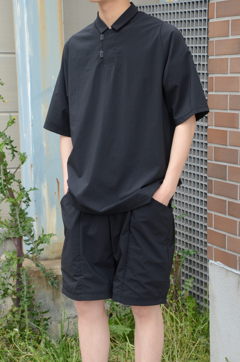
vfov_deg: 22.0
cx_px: 120
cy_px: 181
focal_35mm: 93
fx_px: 934
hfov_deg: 14.6
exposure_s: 1/160
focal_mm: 62
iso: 320
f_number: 6.3
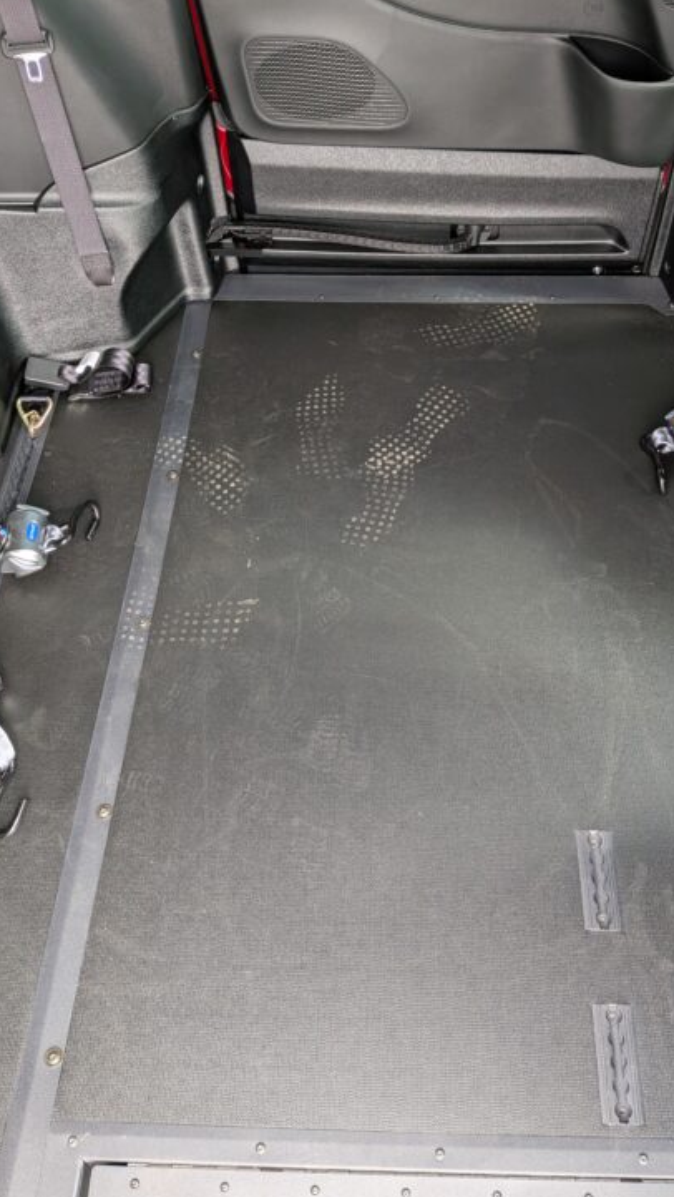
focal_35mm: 29
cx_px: 359
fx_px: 921
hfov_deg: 40.2
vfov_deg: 66.0
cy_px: 571
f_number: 1.7
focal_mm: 4.53
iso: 82
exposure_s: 1/120
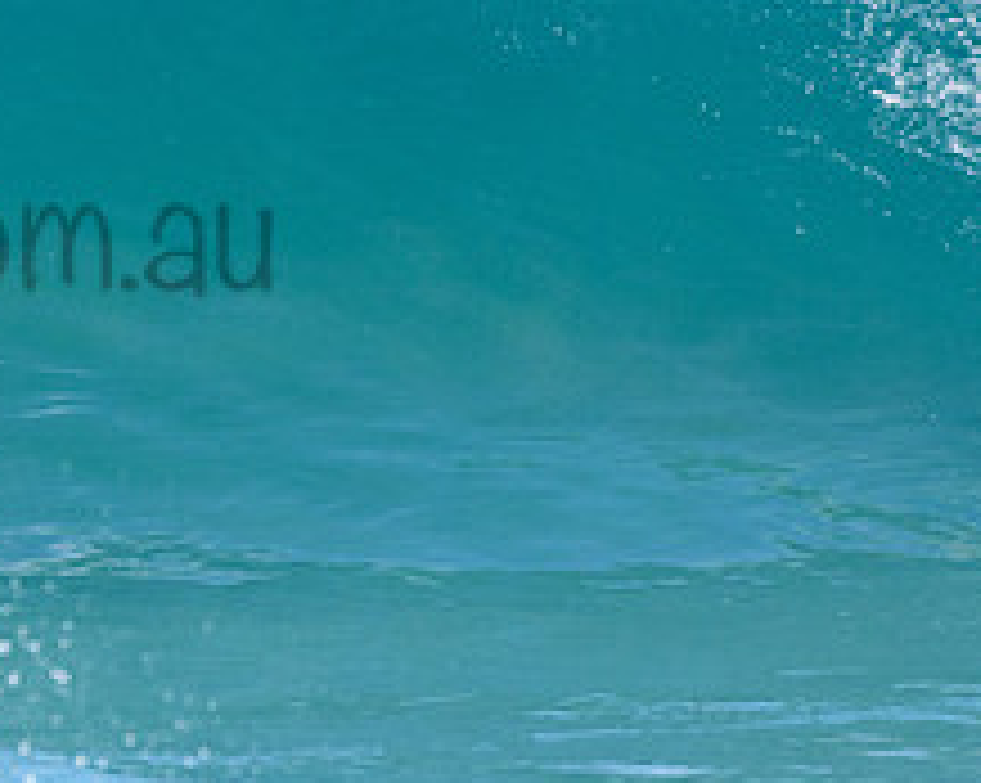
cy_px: 187
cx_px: -202
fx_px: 54332
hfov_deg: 1.0
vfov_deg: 0.8
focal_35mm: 1873
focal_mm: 500
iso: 450
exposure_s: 1/2000
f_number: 5.6
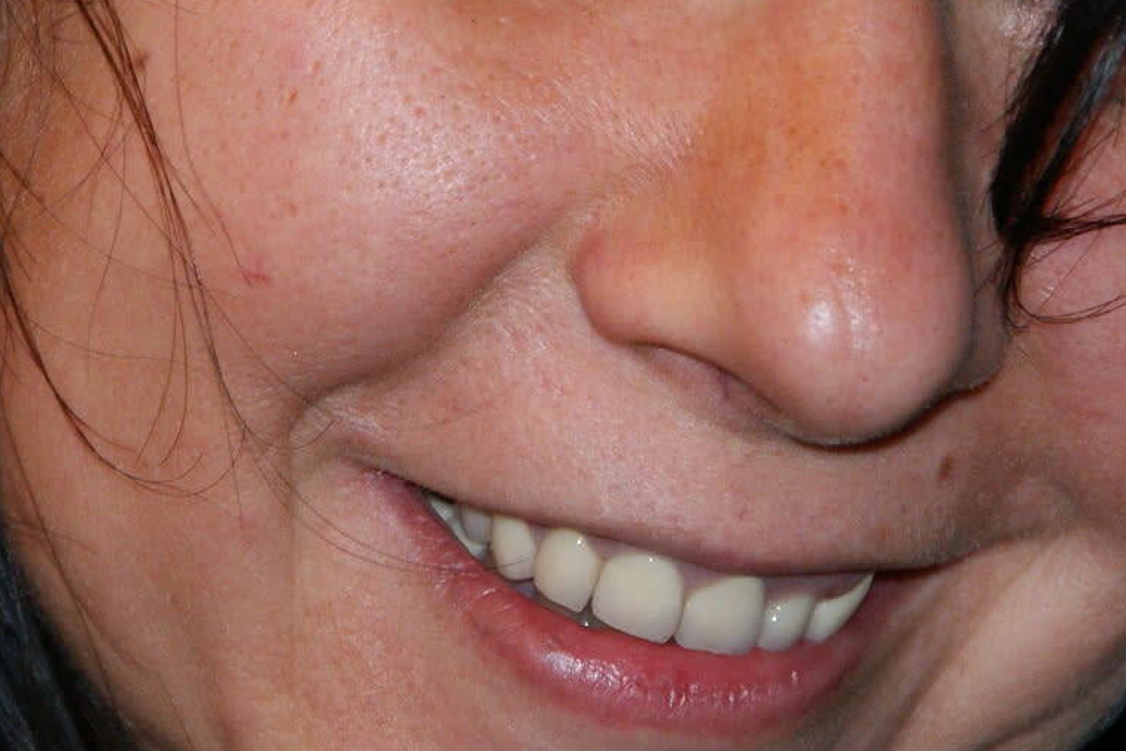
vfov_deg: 3.0
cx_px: 612
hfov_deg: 4.5
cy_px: 15
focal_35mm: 457
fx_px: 14293
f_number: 5.6
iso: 400
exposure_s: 1/125
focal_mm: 120
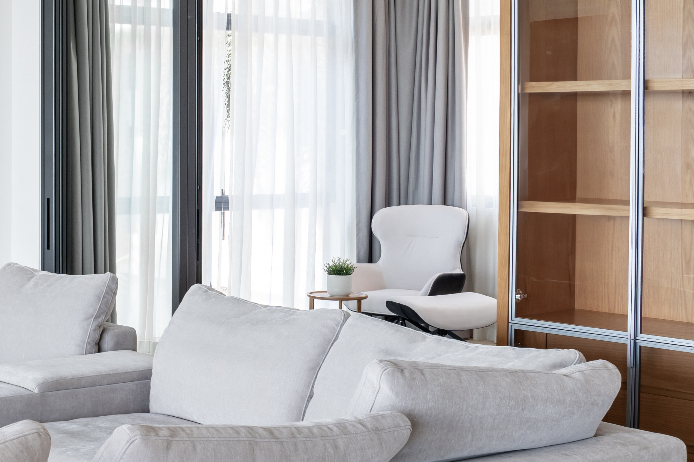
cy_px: 219
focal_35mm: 63
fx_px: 1214
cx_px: -41
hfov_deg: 29.3
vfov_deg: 21.6
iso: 250
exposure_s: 1/20
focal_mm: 28
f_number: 11
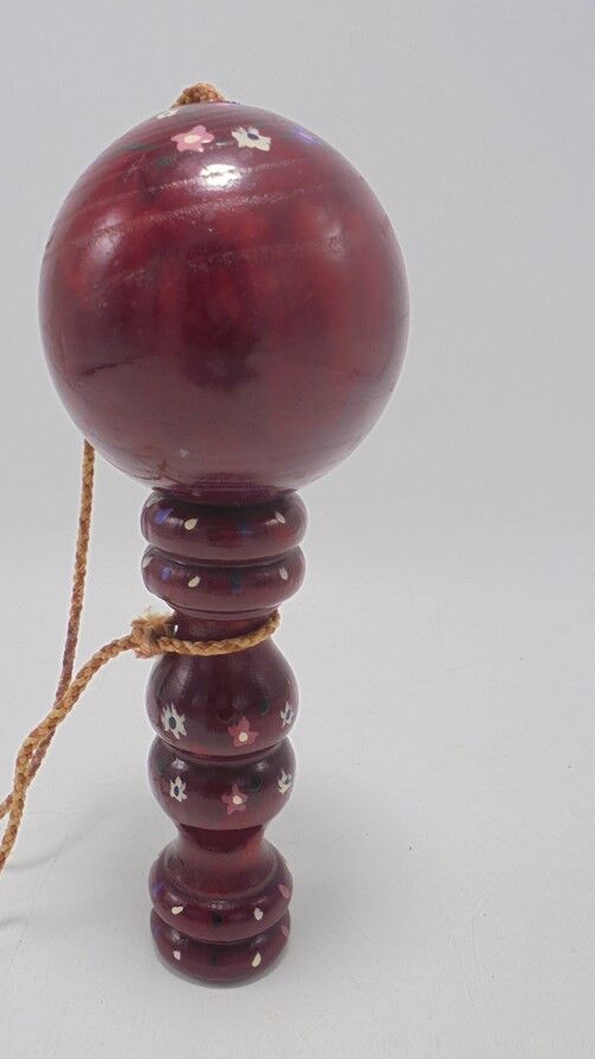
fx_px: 898
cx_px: 229
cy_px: 529
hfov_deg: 36.5
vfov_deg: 61.0
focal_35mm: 32
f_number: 3.7
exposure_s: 1/60
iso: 100
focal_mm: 5.3
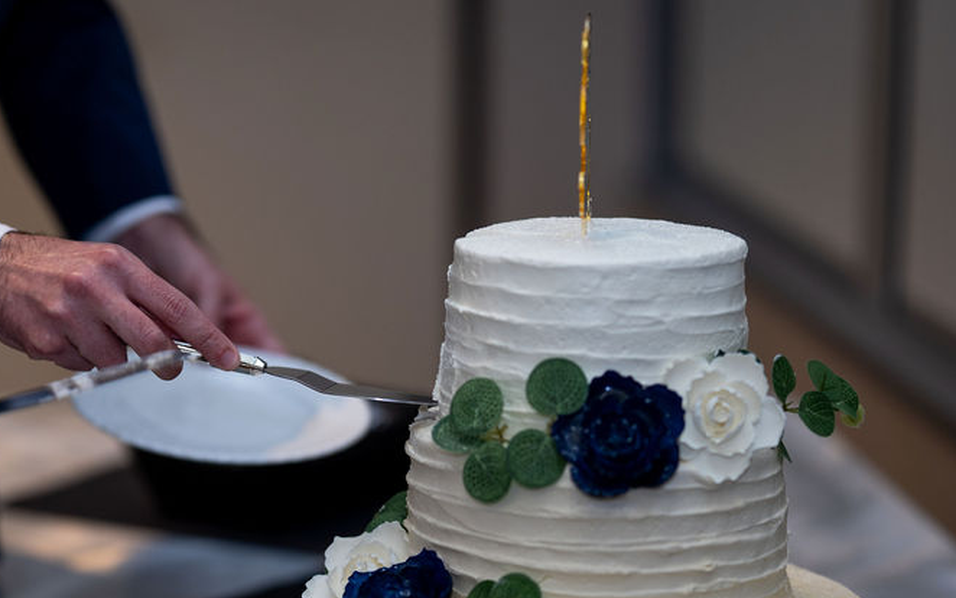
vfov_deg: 9.8
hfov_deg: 15.6
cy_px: 446
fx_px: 3492
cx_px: 313
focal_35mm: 134
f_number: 1.4
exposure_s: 1/50
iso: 400
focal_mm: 85
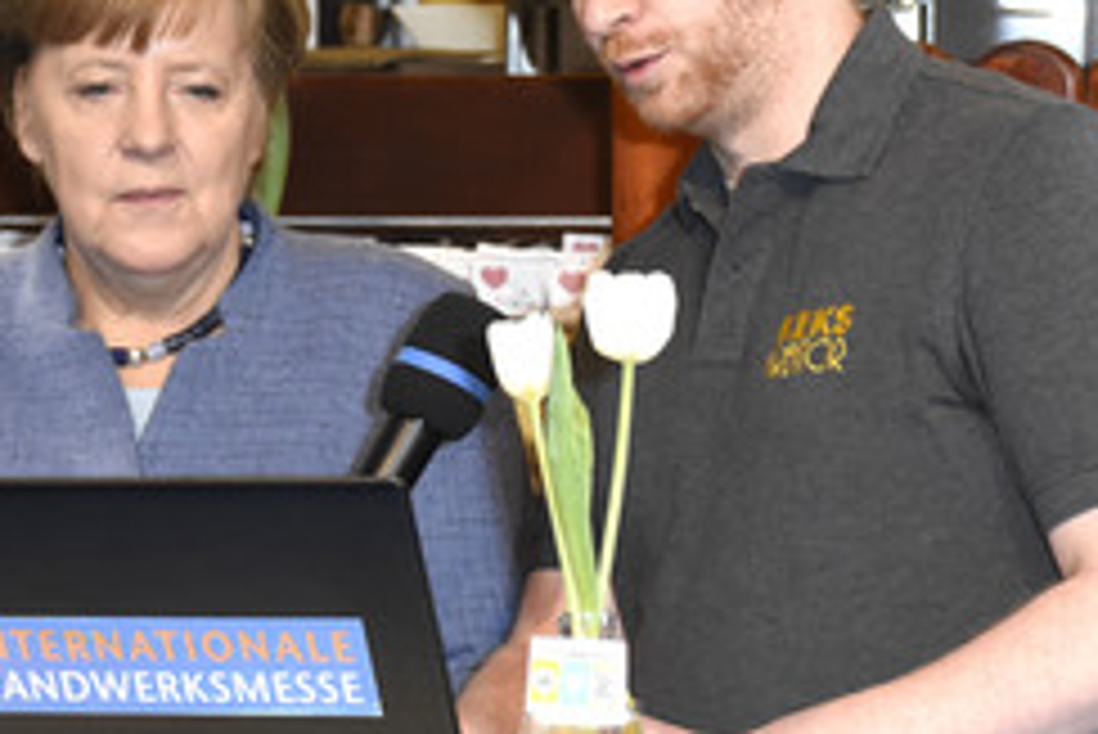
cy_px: 311
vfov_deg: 8.9
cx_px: 430
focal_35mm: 155
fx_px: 4730
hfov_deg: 13.2
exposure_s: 1/60
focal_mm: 56
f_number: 6.3
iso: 1600
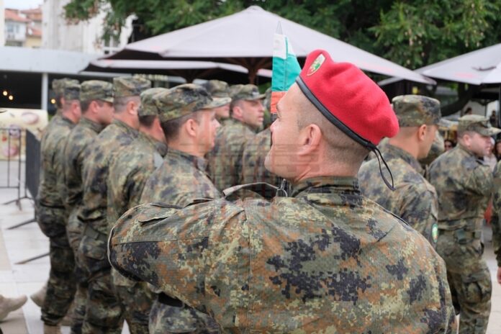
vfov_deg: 24.2
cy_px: 167
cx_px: 250
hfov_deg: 35.6
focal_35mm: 56
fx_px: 779
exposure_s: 1/420
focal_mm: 37.1
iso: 400
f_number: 5.6
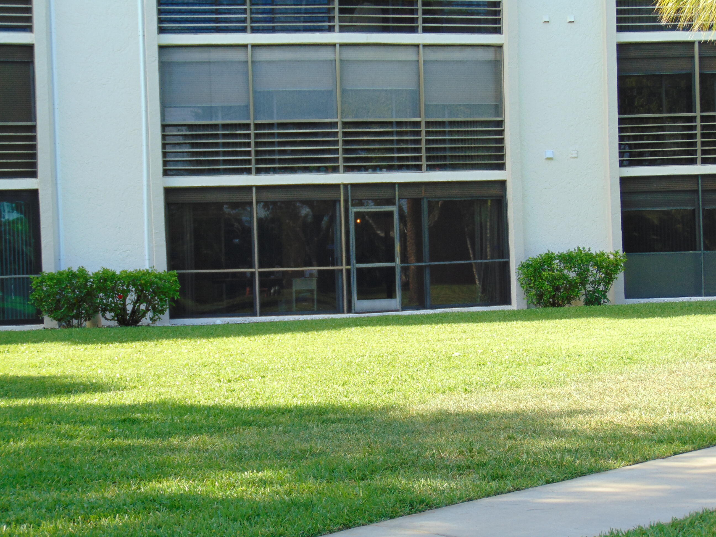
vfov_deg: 20.7
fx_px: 1469
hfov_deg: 27.4
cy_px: 268
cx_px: 358
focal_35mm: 71
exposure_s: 1/160
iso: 80
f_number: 3.7
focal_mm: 12.8
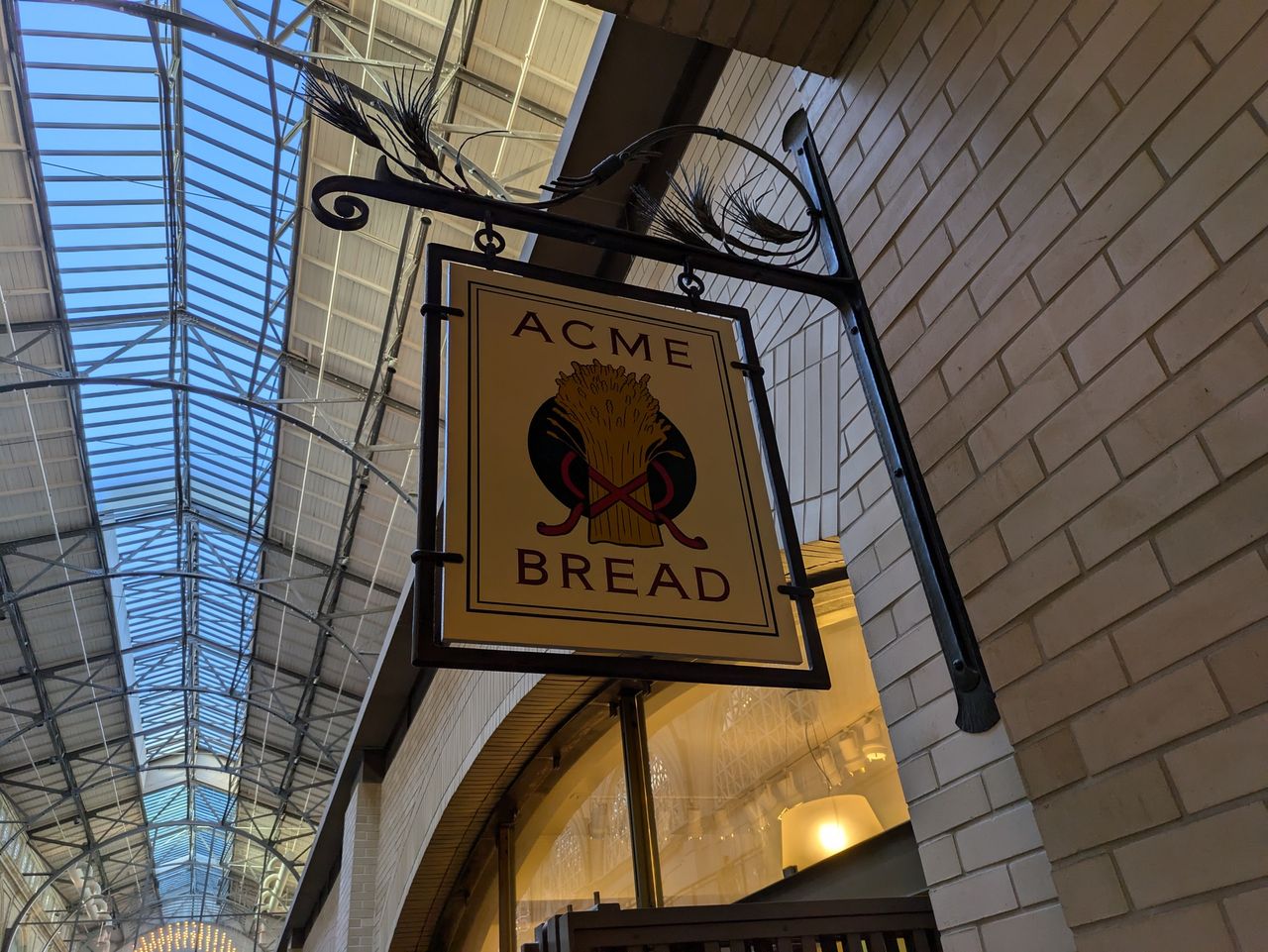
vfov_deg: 54.9
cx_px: 634
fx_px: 916
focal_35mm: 25
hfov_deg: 69.4
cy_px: 476
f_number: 1.89
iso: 38
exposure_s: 1/231
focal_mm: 5.43
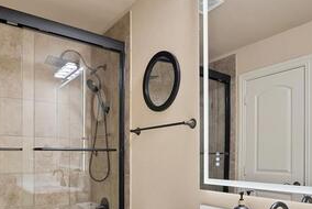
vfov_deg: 46.3
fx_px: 234
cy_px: 157
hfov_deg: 67.3
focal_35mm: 27
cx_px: 149
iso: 640
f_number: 9
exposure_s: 1/3
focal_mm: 12
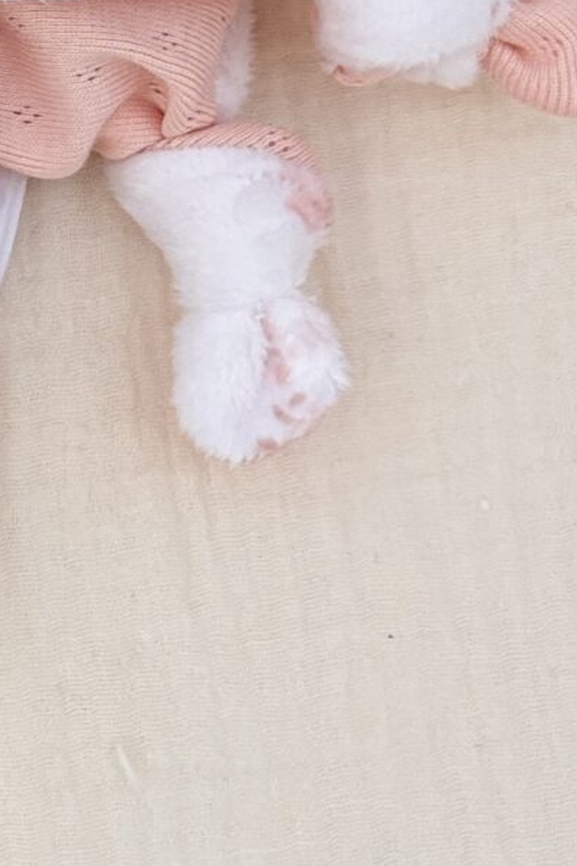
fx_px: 2766
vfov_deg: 17.7
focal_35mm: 115
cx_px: -663
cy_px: 180
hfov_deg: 10.7
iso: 160
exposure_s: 1/60
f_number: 1.6
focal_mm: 5.96
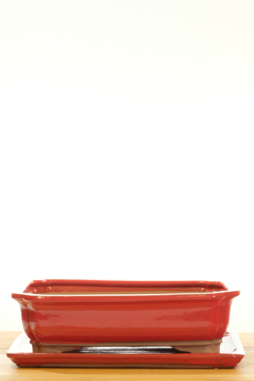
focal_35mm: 126
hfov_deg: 10.9
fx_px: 1333
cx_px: 127
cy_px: 190
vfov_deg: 16.3
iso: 5000
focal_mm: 84.3
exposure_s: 1/30
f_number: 14
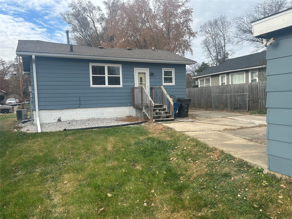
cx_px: 146
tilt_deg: -2.4
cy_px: 110
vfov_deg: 53.1
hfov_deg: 67.3
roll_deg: +1.8
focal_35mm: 26
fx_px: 219
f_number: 1.5
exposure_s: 1/1779
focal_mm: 5.7
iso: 50
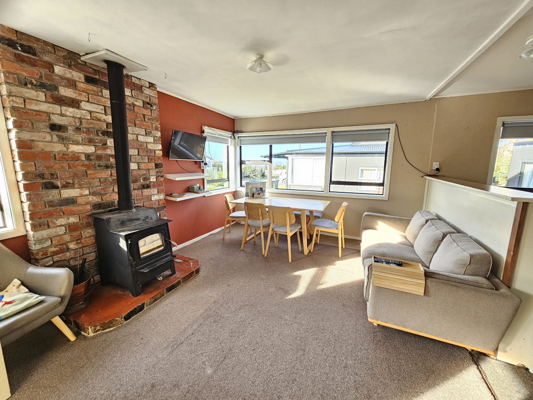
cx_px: 266
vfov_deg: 89.9
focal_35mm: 13
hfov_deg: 106.2
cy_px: 200
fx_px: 200
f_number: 2.2
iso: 80
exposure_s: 1/50
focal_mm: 2.2
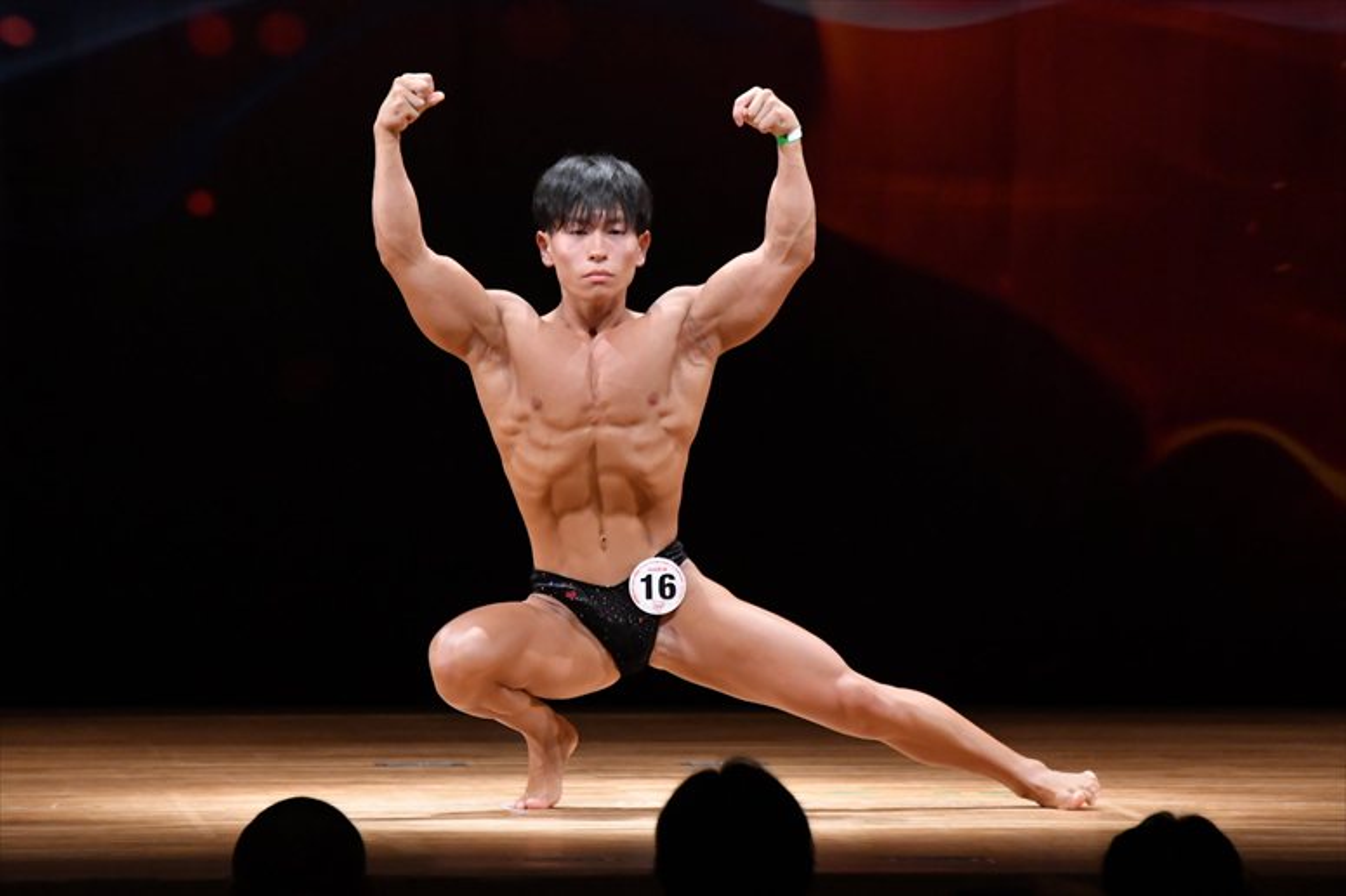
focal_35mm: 300
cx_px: 673
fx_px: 11211
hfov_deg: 6.9
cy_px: 448
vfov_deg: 4.6
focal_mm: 200
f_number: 5.6
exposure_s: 1/400
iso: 4000
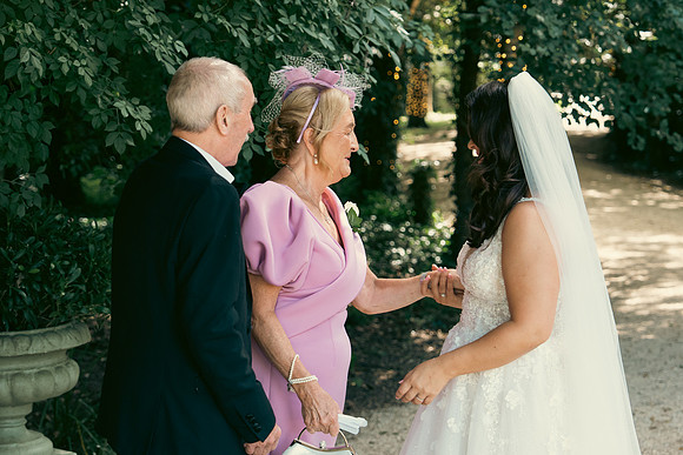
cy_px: 228
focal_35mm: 90
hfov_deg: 22.6
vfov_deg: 15.2
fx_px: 1708
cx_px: 342
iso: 400
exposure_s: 1/200
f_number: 3.5
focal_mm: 60
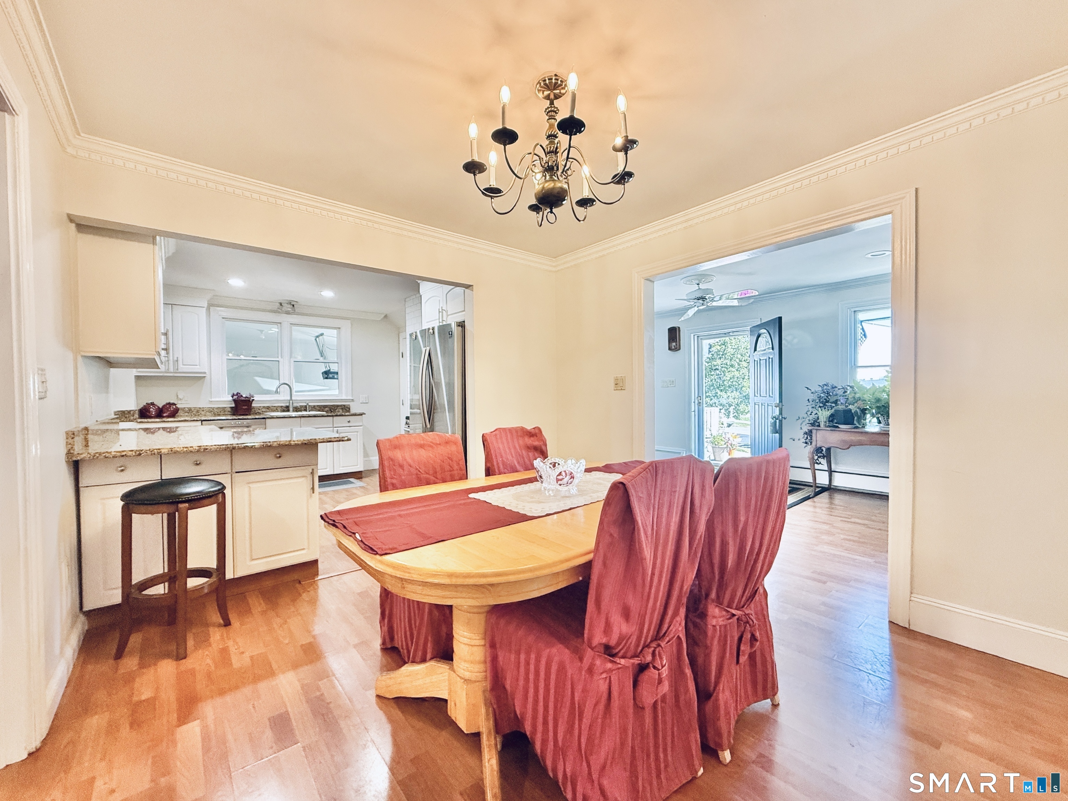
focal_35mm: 14
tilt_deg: -0.9
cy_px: 400
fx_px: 432
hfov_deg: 102.1
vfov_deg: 85.7
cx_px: 534
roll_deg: +0.9
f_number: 2.2
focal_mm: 2.22
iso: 400
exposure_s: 1/120
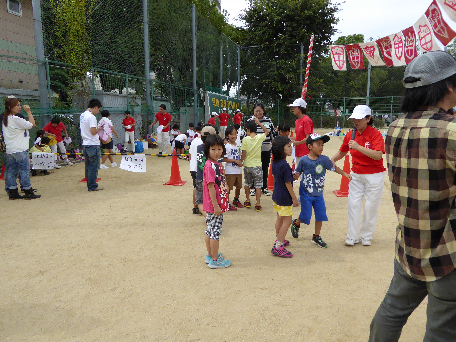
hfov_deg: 69.4
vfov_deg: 54.9
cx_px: 228
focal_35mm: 25
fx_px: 329
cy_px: 171
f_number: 3.3
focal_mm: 4.3
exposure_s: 1/800
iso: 100
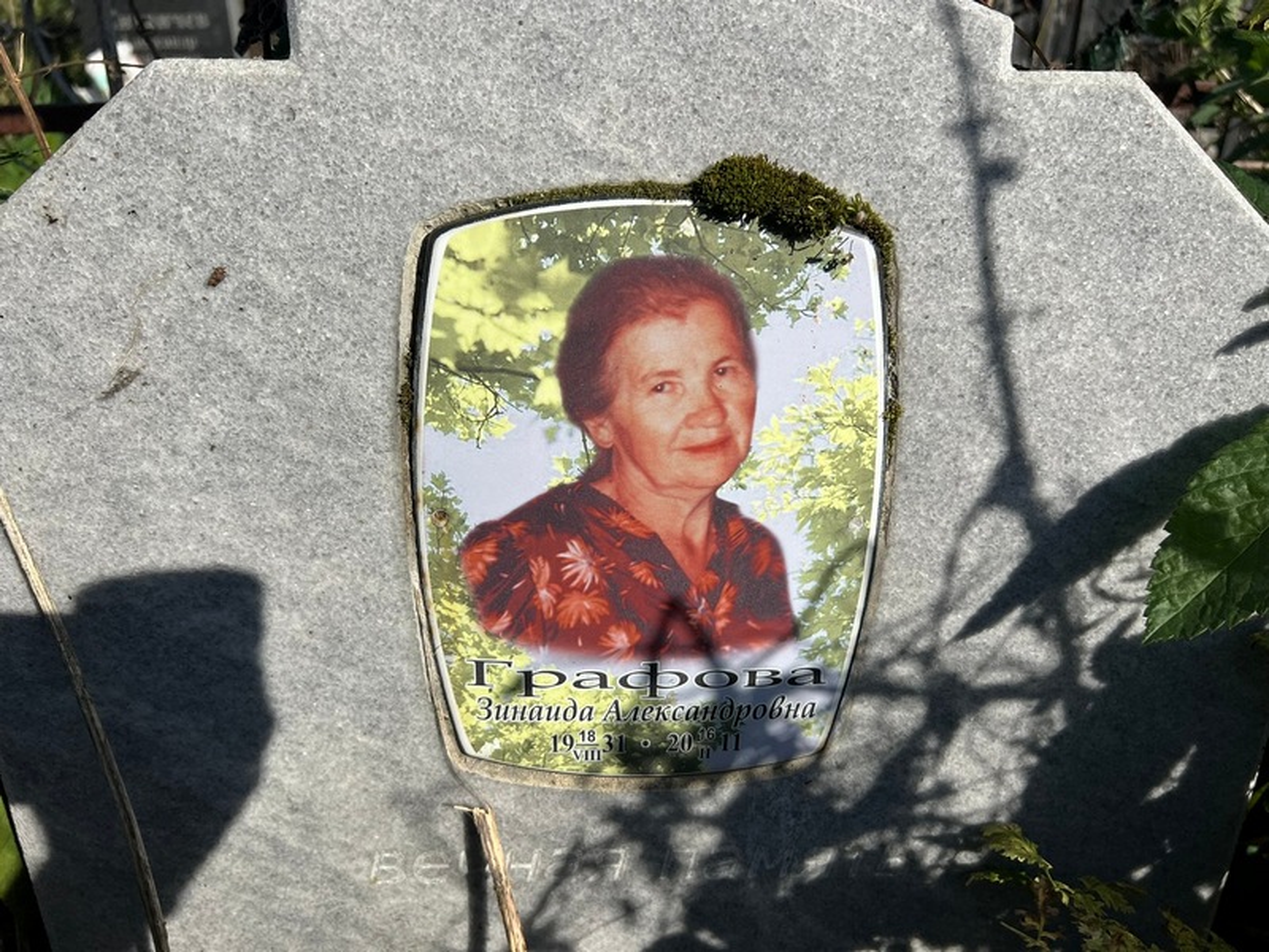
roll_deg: -0.3
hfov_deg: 67.3
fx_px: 953
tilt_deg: -22.8
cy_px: 476
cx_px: 634
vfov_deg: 53.1
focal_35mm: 26
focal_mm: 5.7
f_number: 1.5
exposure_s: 1/6993
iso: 50
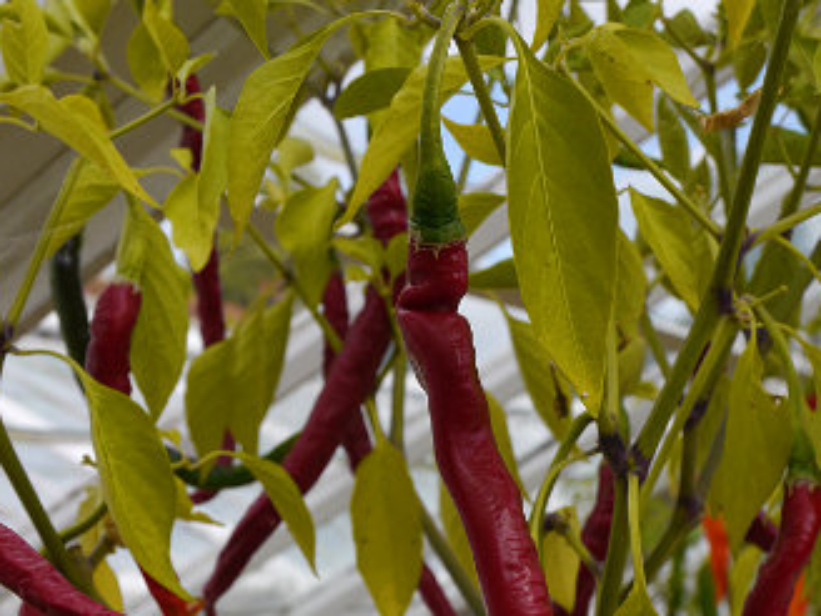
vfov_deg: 23.8
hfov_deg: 31.7
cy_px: 449
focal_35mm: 61
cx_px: 416
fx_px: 1447
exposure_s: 1/320
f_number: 6.3
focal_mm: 20
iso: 160
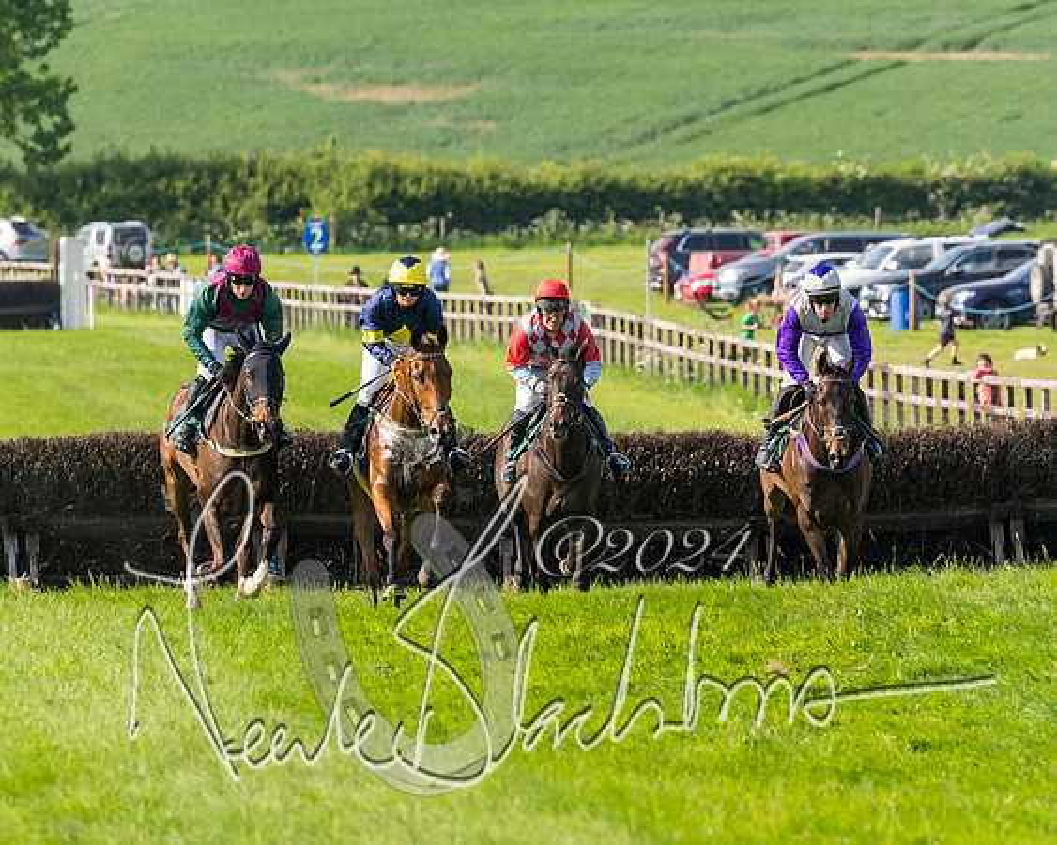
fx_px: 14285
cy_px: 486
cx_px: 515
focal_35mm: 457
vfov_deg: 3.4
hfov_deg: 4.2
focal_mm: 170
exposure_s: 1/3200
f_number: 4
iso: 500
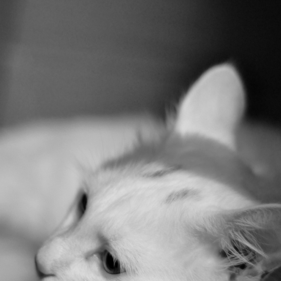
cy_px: 151
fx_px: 992
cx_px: 127
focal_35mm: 108
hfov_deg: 16.1
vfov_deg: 16.1
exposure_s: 1/20
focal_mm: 50
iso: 800
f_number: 1.8
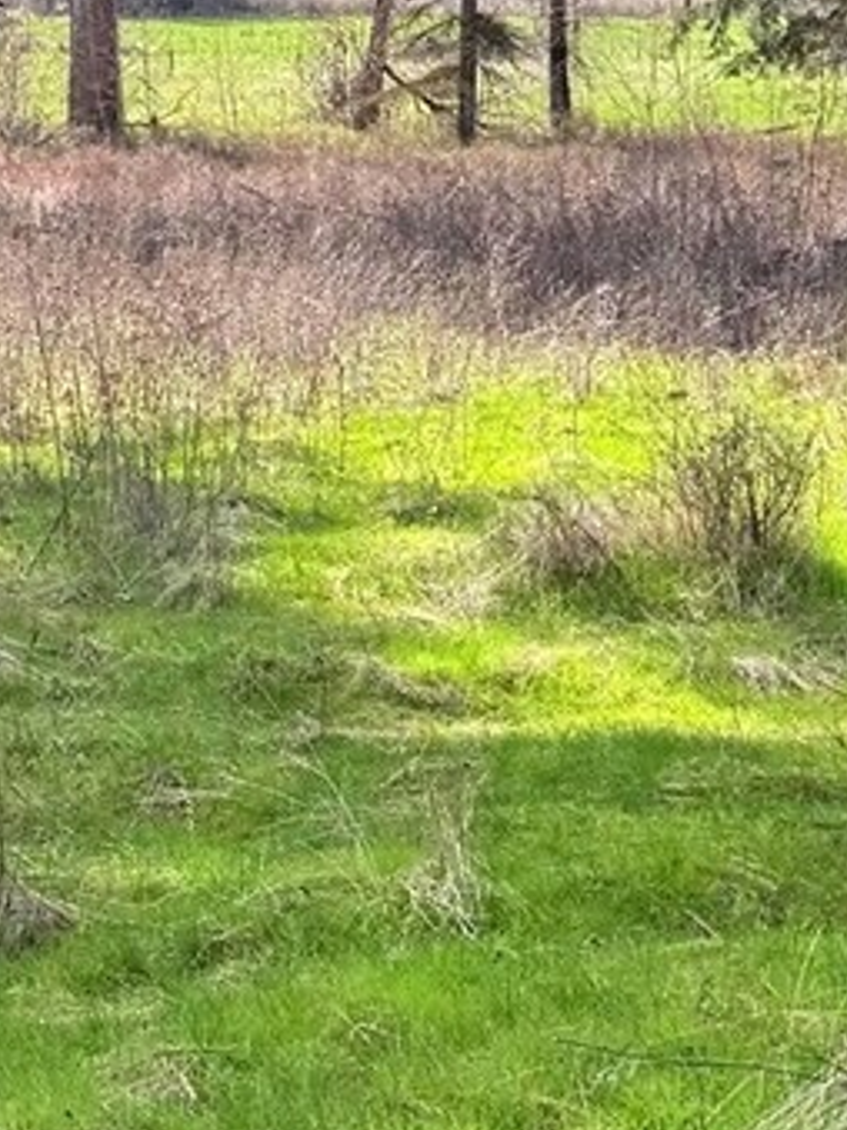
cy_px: 55
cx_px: -258
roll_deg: -0.1
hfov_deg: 13.9
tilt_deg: +0.2
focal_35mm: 102
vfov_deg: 18.8
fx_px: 3330
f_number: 1.78
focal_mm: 6.76
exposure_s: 1/2833
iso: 80
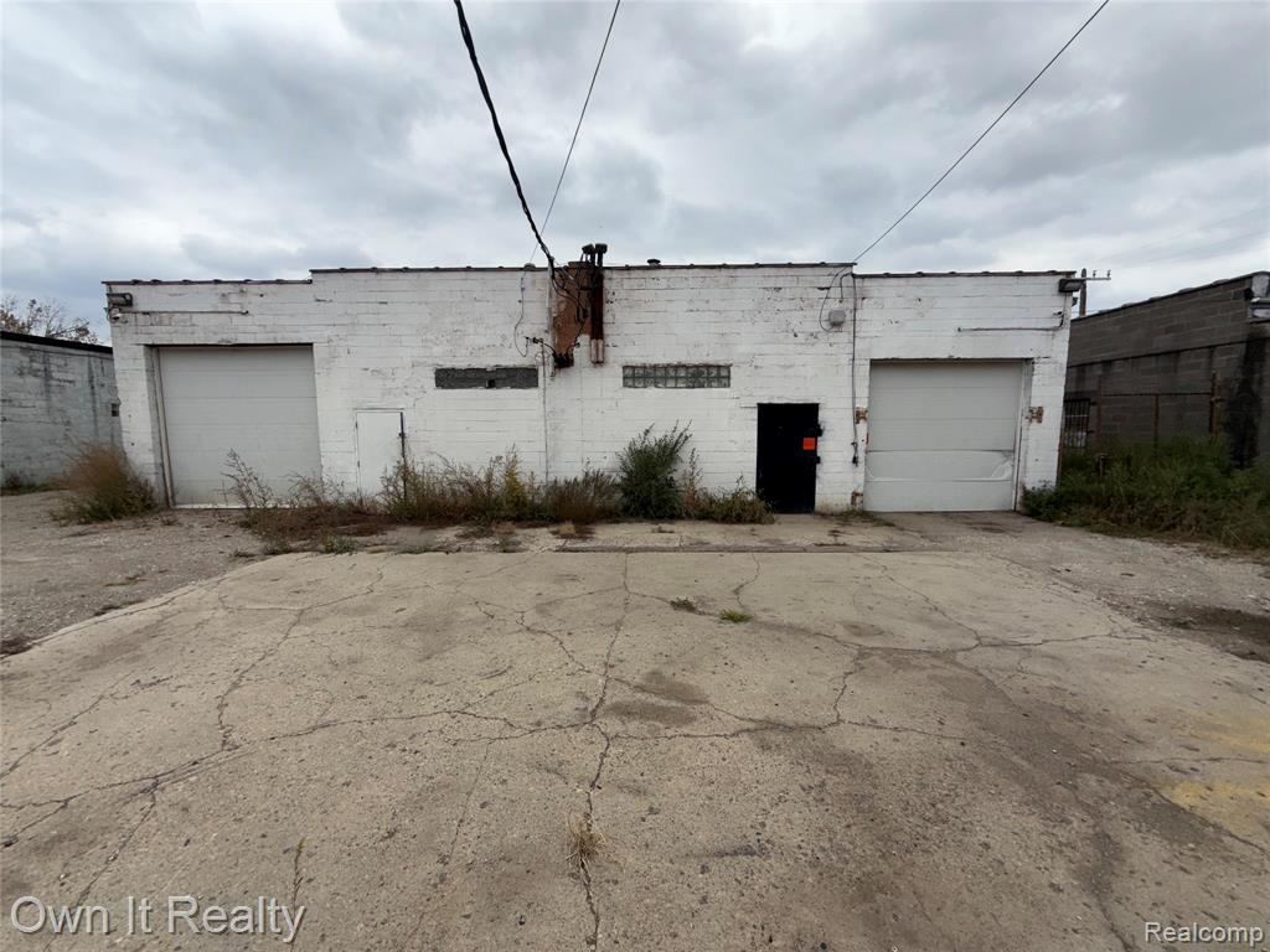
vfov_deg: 85.7
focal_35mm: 14
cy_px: 476
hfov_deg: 102.1
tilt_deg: -5.1
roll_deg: +0.3
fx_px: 514
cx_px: 635
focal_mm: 2.22
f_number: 2.2
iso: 16
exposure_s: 1/122
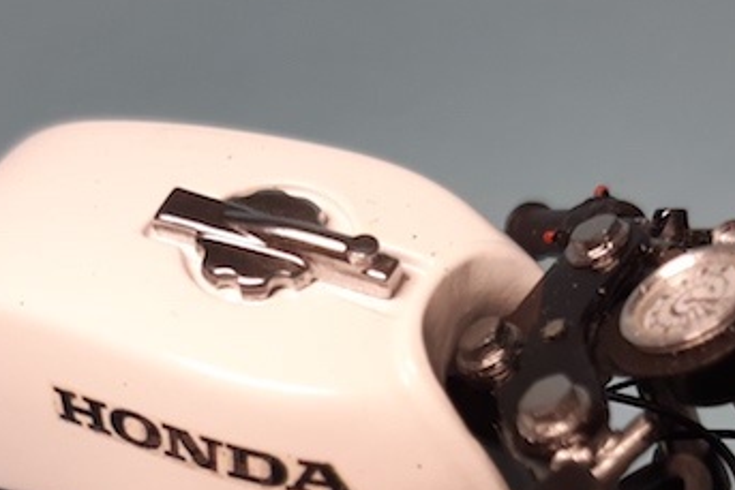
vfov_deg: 20.8
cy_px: 507
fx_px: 1287
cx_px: 351
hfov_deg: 31.9
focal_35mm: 63
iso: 40
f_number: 1.7
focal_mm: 3.92
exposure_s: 1/100
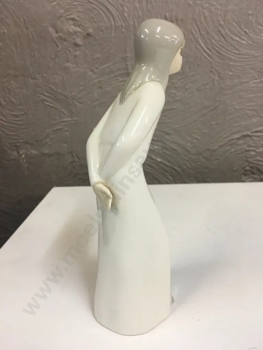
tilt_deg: -17.1
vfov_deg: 61.7
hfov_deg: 48.2
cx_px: 132
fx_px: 294
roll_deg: +3.1
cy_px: 175
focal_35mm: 29
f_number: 2.2
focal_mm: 4.15
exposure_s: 1/17
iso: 32
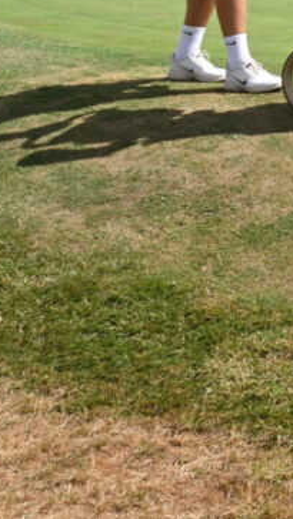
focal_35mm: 118
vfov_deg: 17.2
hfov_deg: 9.0
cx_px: 773
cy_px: -125
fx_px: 1628
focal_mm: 30
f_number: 18
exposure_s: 1/100
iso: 200
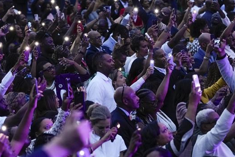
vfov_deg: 6.8
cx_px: 98
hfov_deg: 10.2
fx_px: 1312
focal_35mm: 201
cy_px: 75
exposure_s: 1/250
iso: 2500
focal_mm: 108
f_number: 3.5
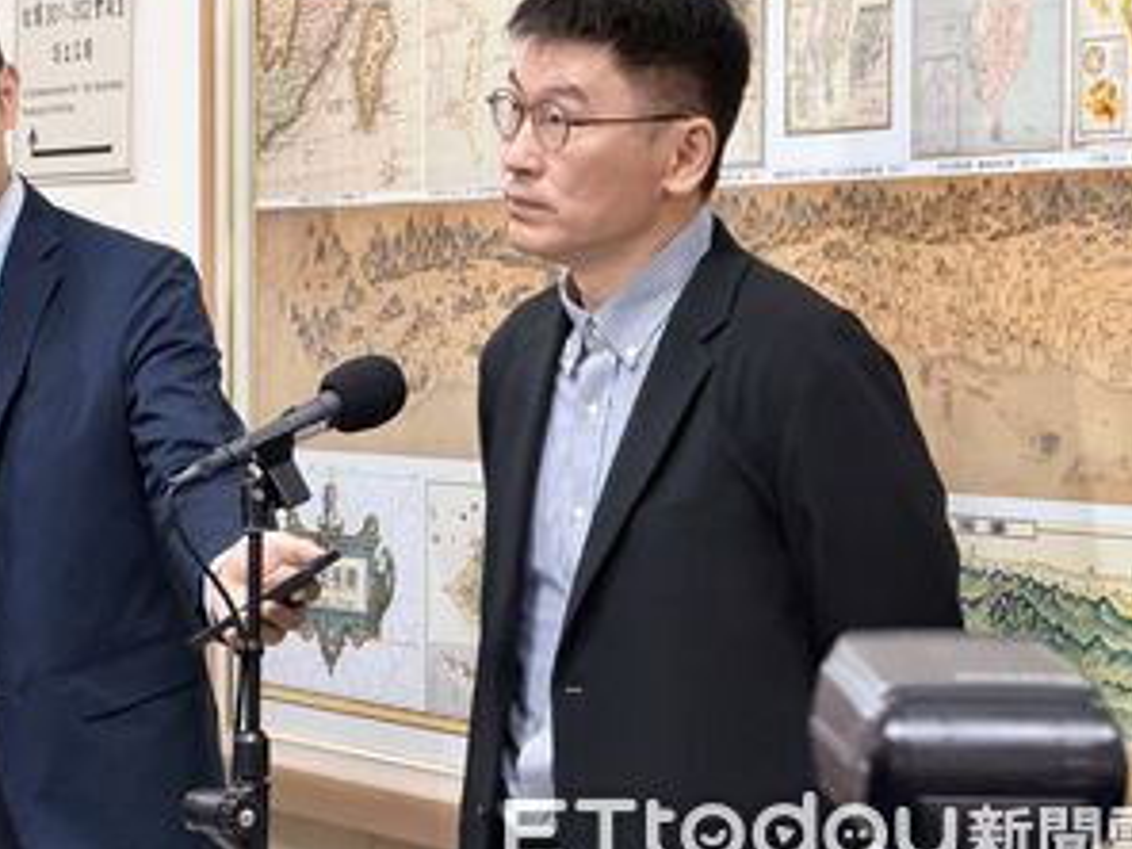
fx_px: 4415
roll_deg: +0.0
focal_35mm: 135
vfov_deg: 11.0
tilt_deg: +0.2
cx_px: 436
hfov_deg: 14.6
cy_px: 337
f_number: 2.8
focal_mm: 16.89
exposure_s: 1/40
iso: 640
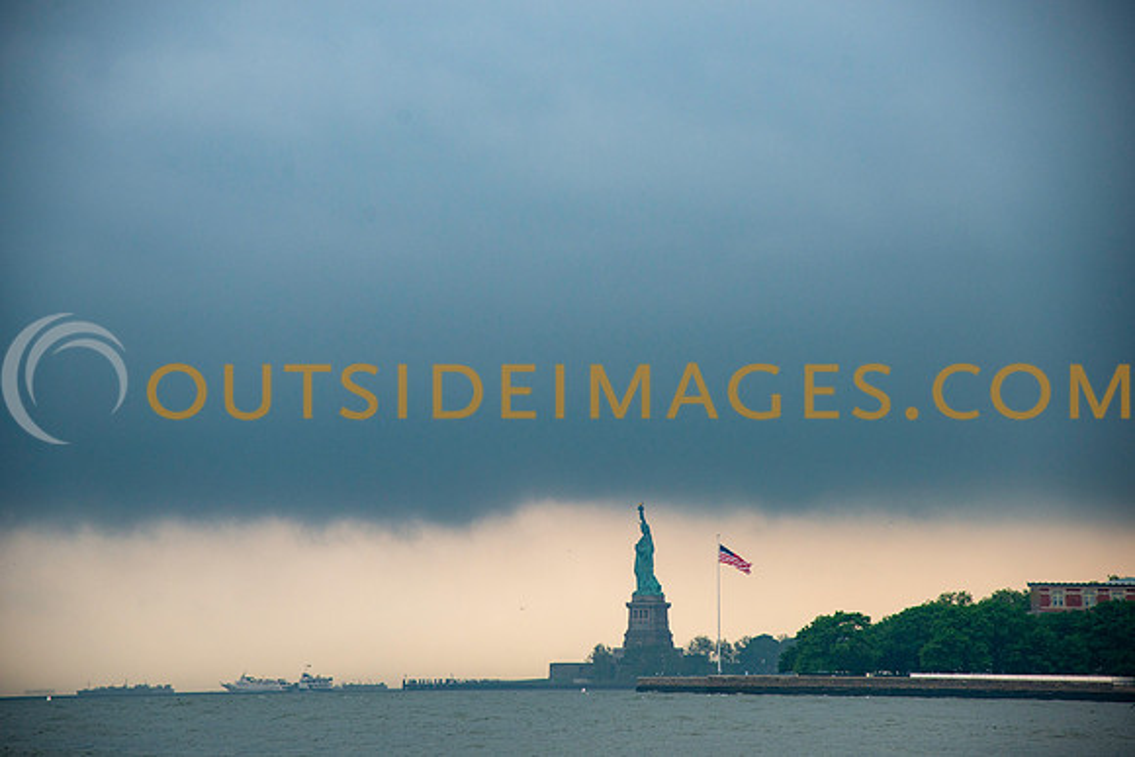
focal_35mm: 121
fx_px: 3813
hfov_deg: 16.9
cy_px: 378
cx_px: 568
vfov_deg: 11.3
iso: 640
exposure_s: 1/1250
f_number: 5
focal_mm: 120
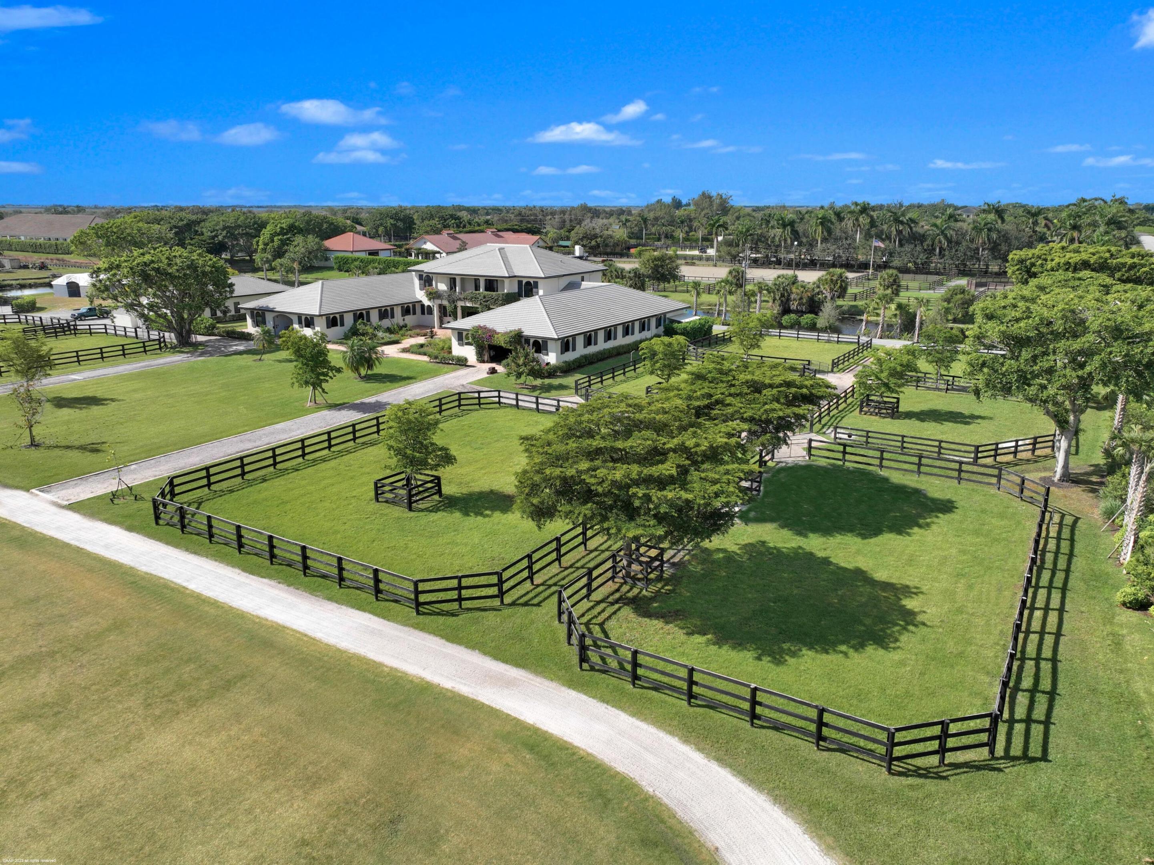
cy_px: 432
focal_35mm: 24
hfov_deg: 71.6
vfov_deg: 56.8
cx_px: 577
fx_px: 800
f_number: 2.8
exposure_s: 1/2000
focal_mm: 12.29
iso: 110
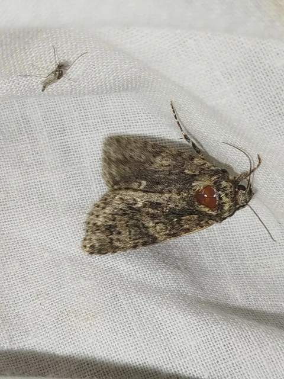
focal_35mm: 79
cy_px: 190
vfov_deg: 24.7
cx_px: 142
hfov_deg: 18.7
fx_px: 864
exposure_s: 1/50
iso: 64
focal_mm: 5.31
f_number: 1.7
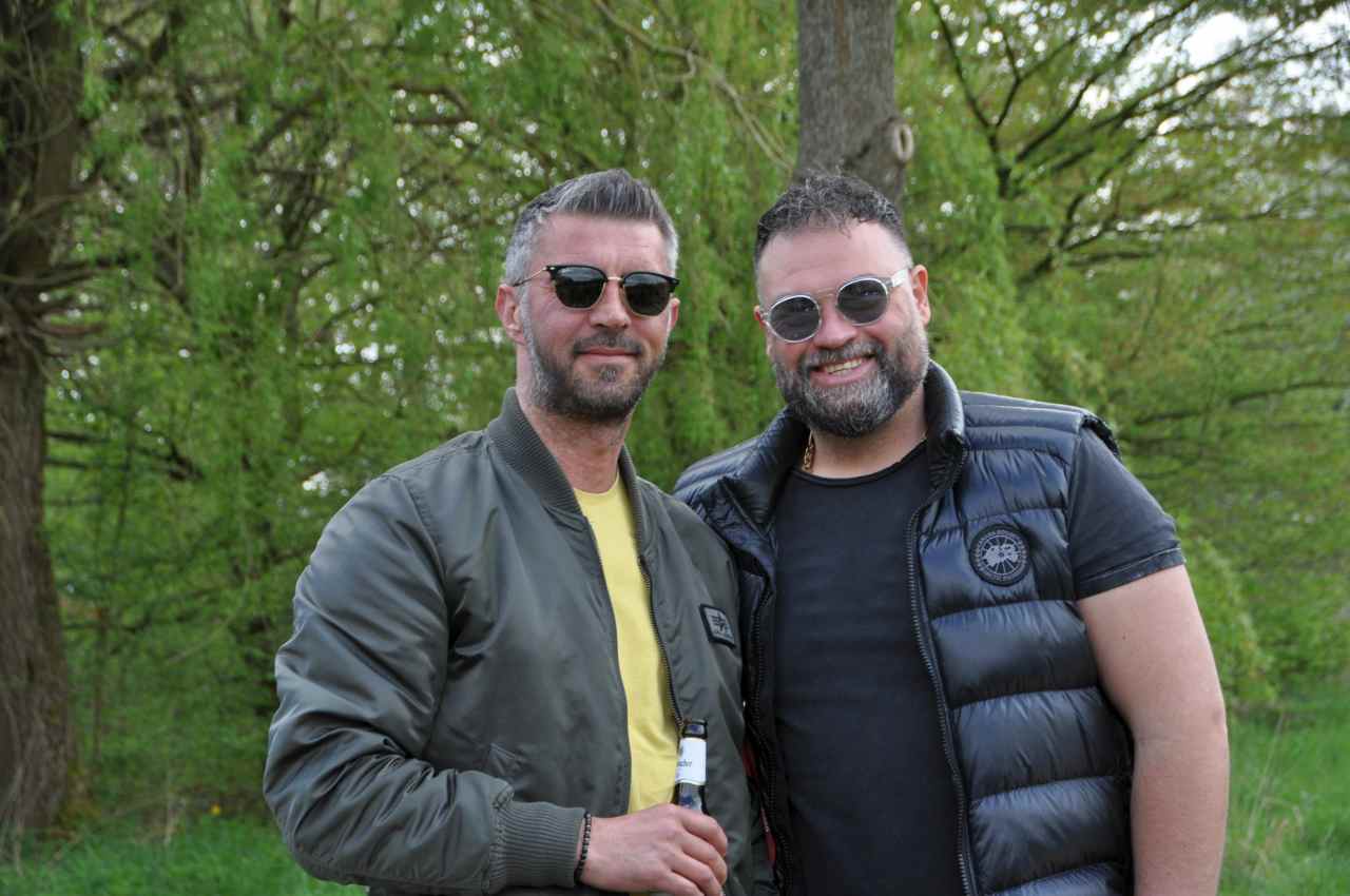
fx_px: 3090
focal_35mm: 82
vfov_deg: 16.5
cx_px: 675
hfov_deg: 24.6
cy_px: 448
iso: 200
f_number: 6.3
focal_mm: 55
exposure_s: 1/160
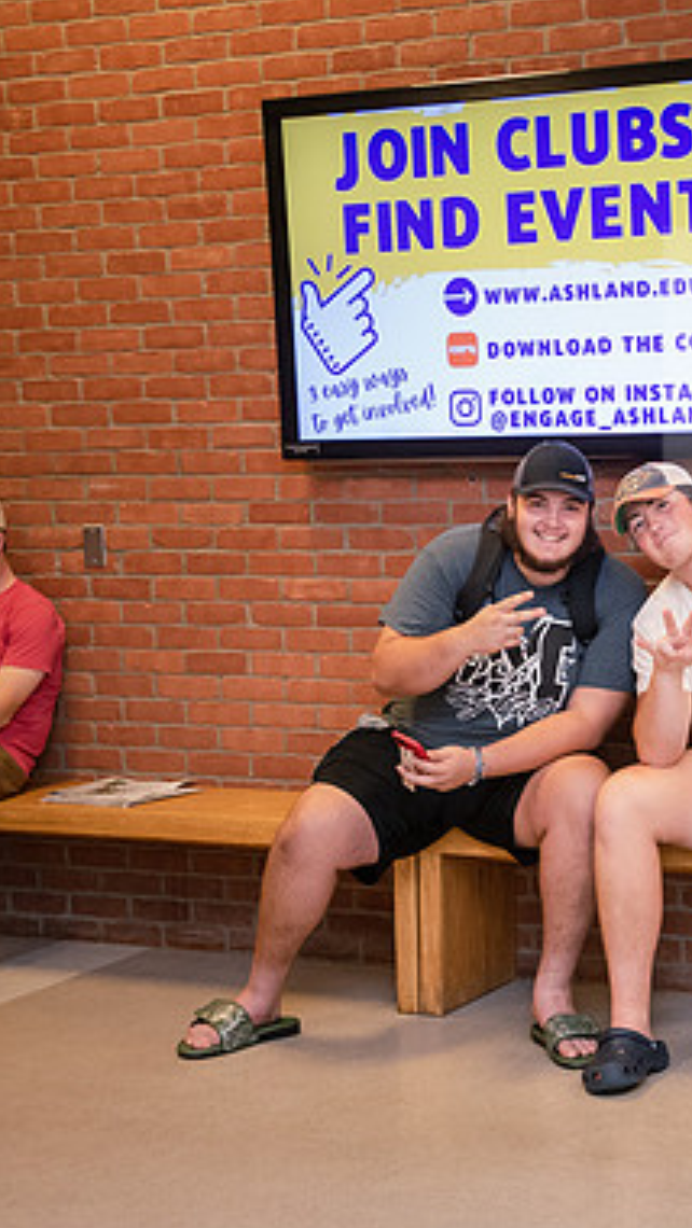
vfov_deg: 29.3
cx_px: 566
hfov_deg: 16.6
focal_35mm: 72
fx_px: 2347
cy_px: 619
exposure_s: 1/125
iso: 2500
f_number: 3.5
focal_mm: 45
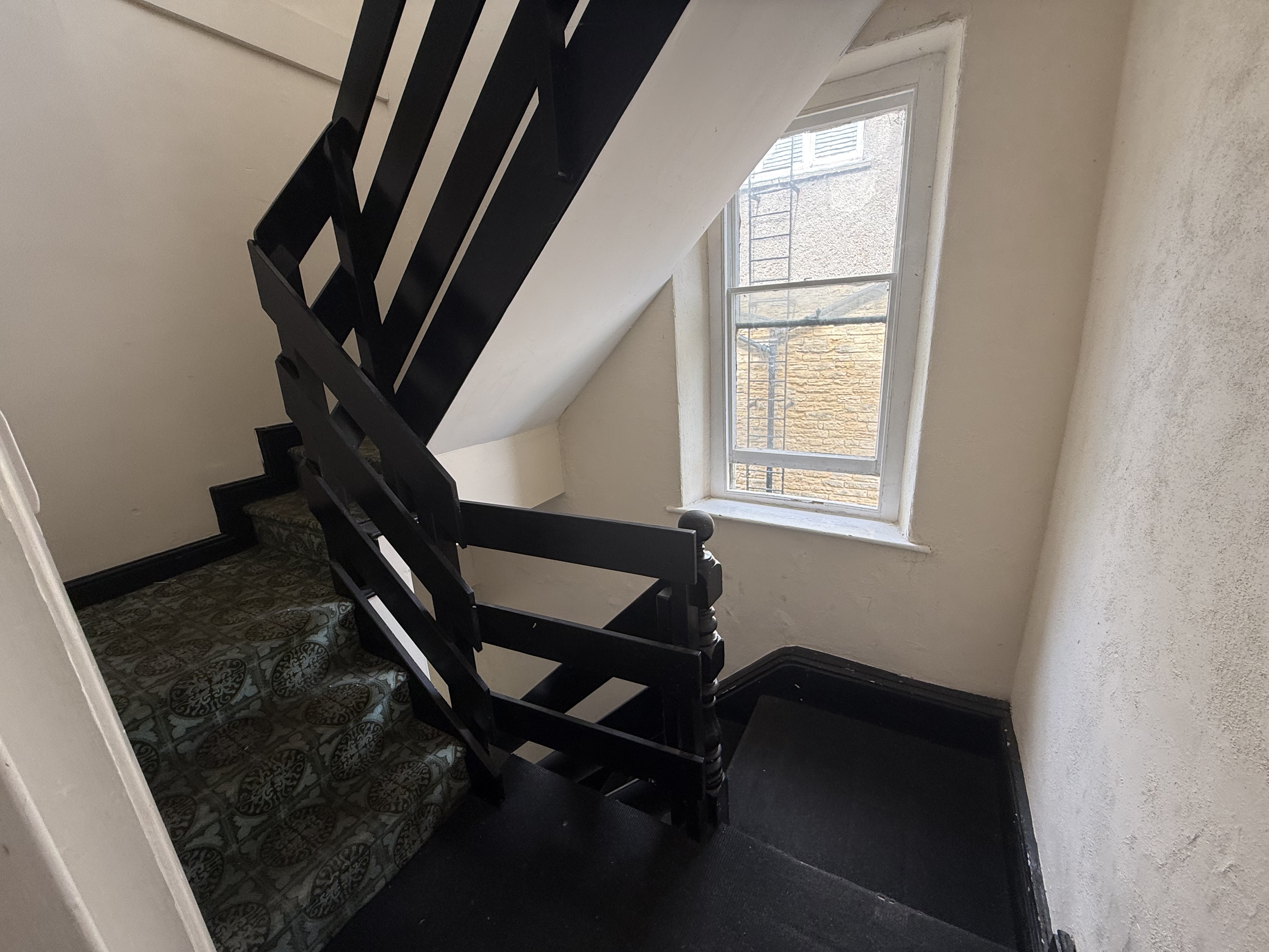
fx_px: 513
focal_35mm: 14
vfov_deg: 85.7
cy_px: 476
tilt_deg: -14.6
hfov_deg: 102.1
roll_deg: +3.9
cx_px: 634
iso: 64
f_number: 2.2
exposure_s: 1/99
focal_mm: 2.22
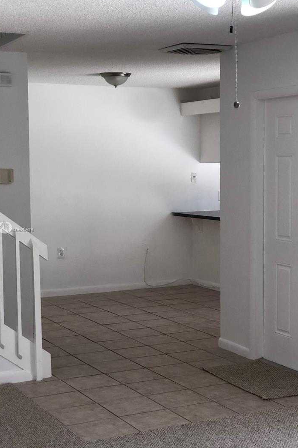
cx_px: 188
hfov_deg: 20.0
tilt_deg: -4.7
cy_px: 230
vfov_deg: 29.7
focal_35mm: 68
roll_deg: +1.0
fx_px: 845
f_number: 2.8
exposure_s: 1/60
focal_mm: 6.6
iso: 80
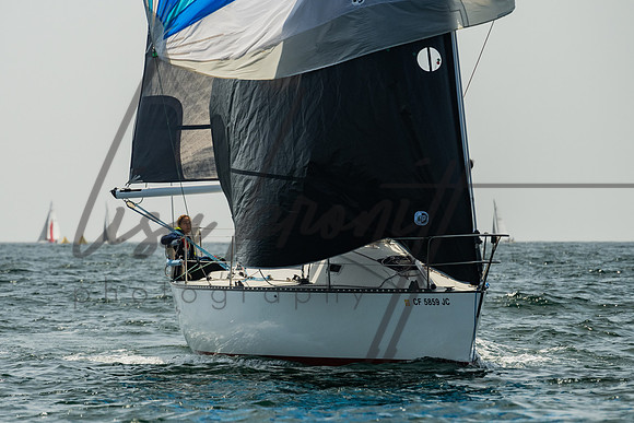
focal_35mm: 347
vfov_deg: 4.0
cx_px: 276
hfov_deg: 5.9
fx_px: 6112
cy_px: 219
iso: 320
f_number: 6.3
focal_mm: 200
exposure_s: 1/640
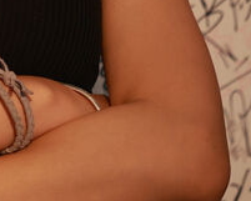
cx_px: -326
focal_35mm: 392
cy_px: -297
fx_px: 2913
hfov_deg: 4.8
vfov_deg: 3.9
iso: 1000
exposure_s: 1/200
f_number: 2.8
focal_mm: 70
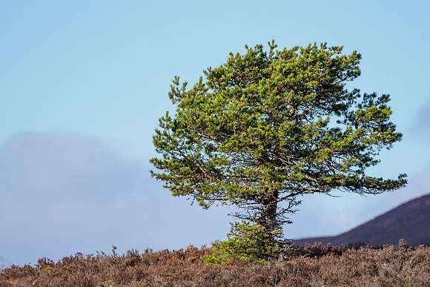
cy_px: 147
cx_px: 210
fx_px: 7658
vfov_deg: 2.1
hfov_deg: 3.2
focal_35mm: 641
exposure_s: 1/2000
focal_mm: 300
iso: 200
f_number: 4
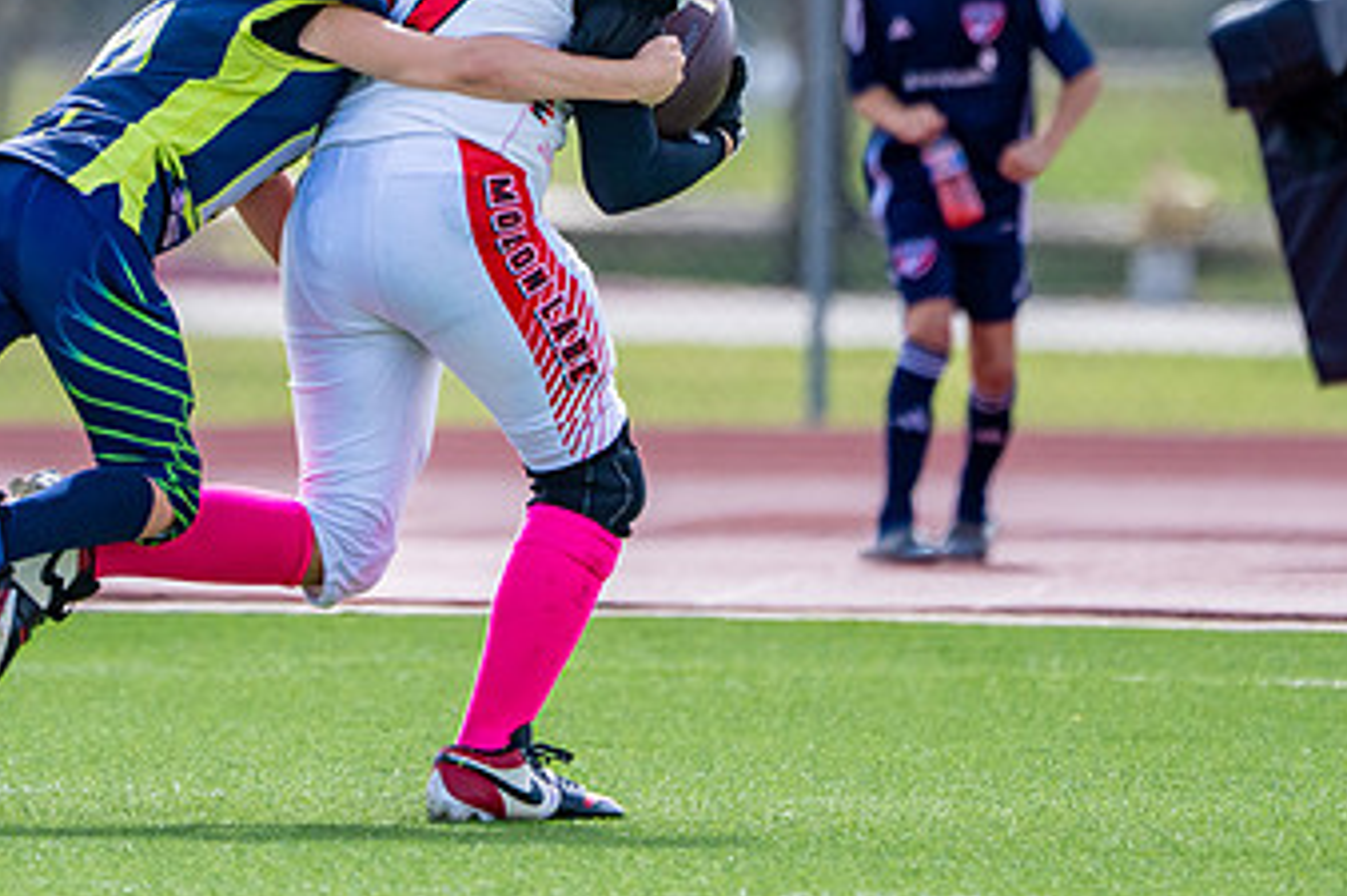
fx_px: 34330
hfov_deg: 2.2
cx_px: 497
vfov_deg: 1.5
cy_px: 116
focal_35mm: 918
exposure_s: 1/2500
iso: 640
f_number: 5.6
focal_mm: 400
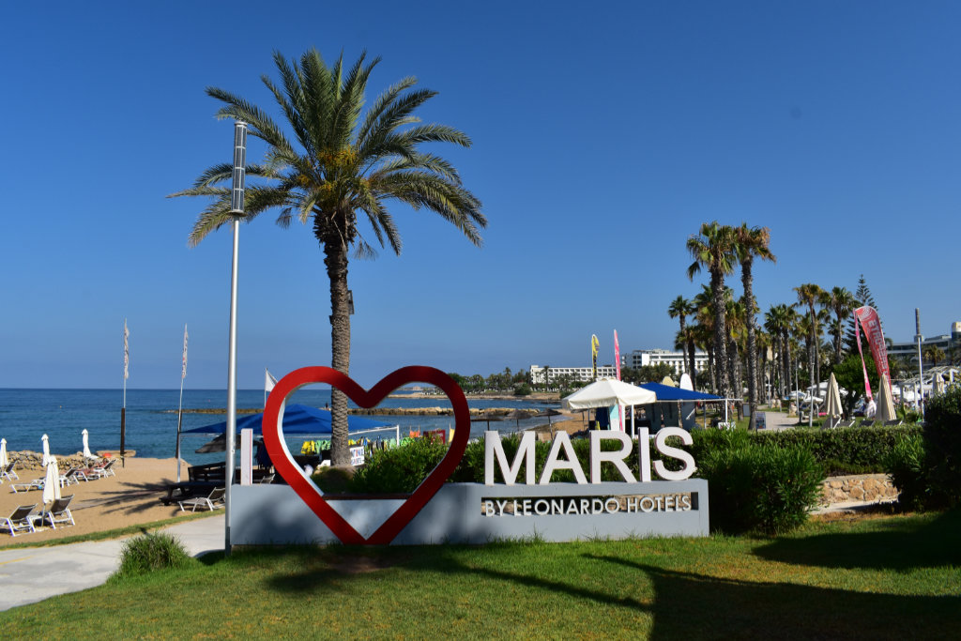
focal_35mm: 27
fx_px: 721
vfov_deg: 47.9
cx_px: 480
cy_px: 320
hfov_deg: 67.4
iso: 220
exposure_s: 1/500
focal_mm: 18
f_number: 11
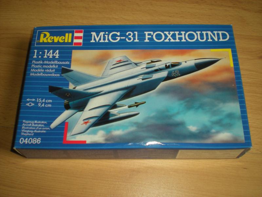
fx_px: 288
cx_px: 131
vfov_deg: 37.7
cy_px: 98
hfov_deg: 49.0
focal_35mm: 38
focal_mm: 6.3
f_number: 3.1
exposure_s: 1/60.1
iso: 64
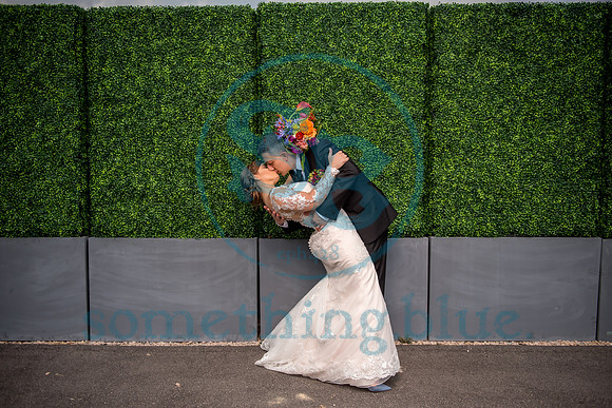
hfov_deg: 58.1
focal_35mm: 32
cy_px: 204
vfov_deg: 40.6
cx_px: 304
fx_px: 551
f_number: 2.8
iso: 200
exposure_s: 1/1600
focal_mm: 32
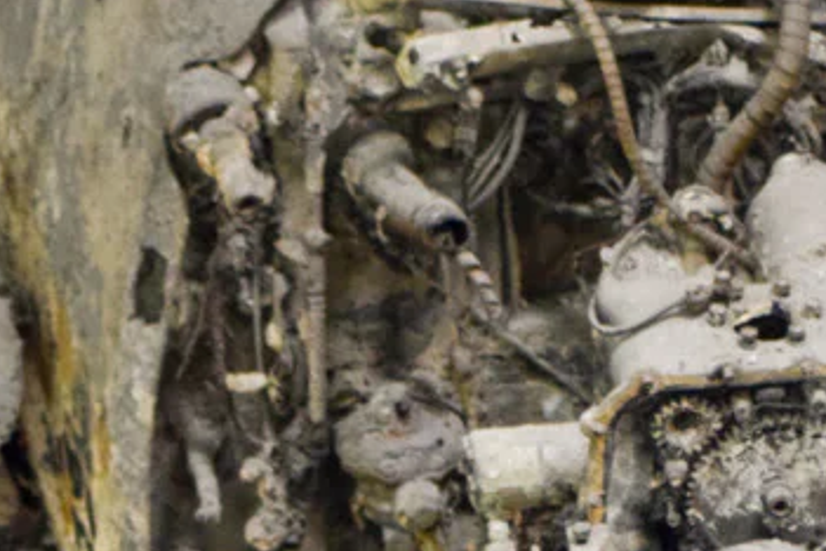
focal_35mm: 359
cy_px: 949
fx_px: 8236
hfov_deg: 5.7
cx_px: 819
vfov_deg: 3.8
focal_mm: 70
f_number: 4
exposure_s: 1/125
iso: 2200
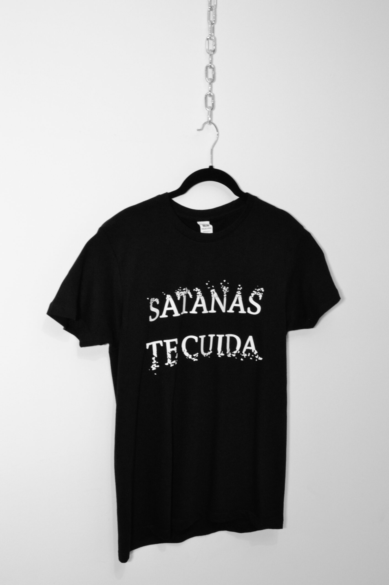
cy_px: 292
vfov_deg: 49.6
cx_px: 194
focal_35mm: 39
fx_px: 633
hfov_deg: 34.1
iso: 3200
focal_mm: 26
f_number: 14
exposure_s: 1/20
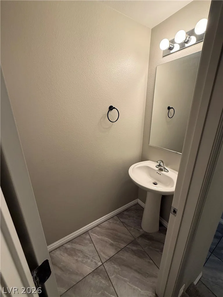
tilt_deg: -19.9
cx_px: 112
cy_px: 148
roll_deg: -0.4
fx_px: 120
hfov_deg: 85.7
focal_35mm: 14
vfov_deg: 102.1
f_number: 2.2
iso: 200
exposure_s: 1/120
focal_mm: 2.22
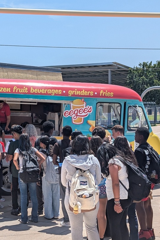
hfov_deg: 18.8
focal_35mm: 72
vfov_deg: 27.9
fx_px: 480
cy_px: 164
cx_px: 42
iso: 26
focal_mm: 6.9
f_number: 1.68
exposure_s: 1/1631
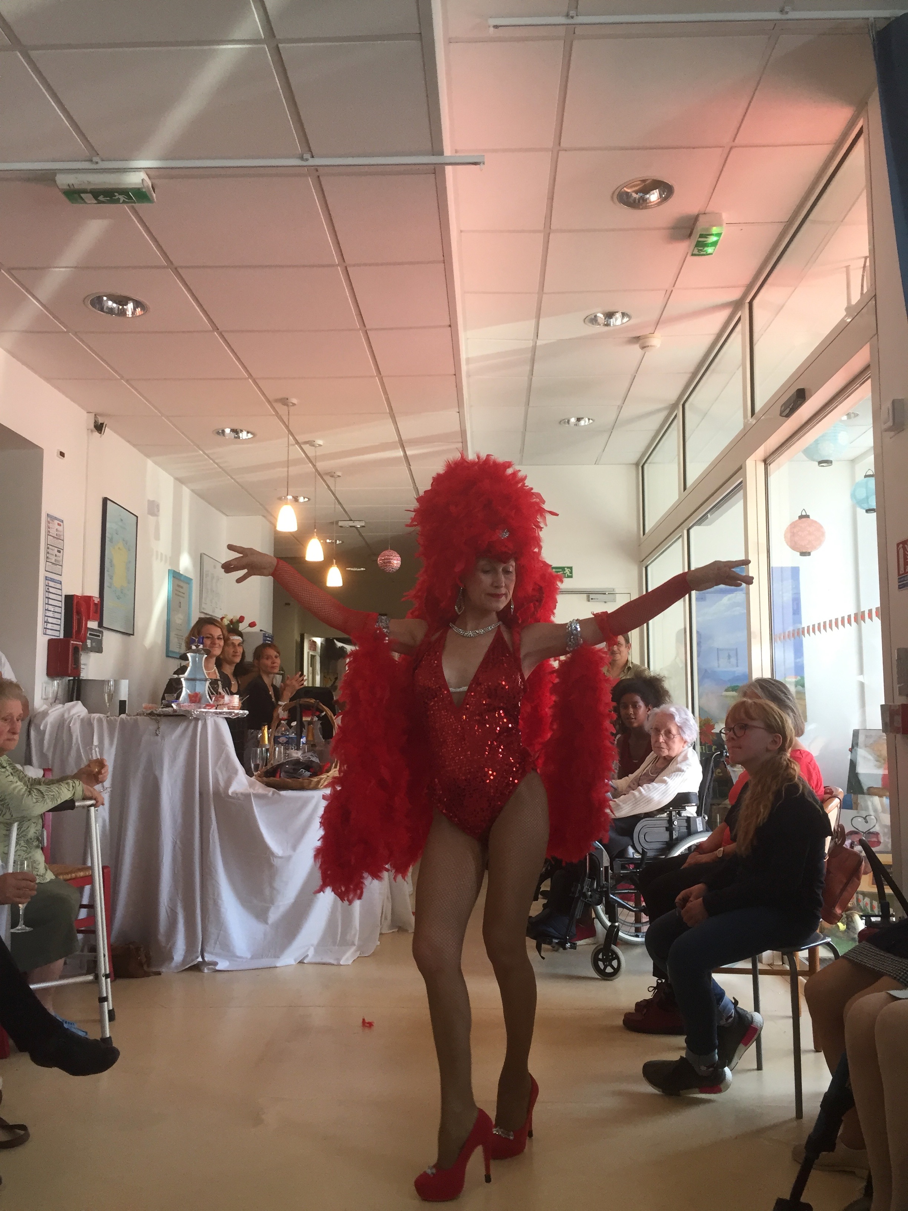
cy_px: 606
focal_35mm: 29
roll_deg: +0.5
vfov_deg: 61.7
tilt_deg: +6.1
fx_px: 1014
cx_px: 454
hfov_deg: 48.2
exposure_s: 1/33
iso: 64
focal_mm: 4.15
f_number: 2.2
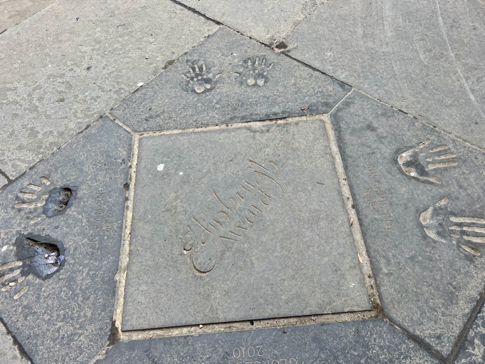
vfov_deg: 53.1
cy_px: 182
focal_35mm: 26
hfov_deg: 67.3
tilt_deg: -58.5
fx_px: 364
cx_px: 242
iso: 40
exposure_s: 1/168
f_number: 1.5
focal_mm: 5.7
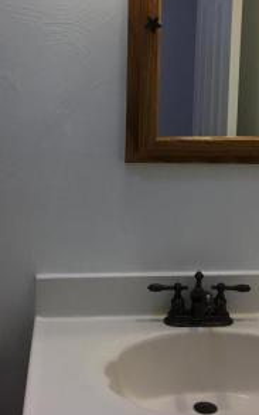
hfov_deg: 20.6
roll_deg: -0.7
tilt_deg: -9.5
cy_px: 153
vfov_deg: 32.3
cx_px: 149
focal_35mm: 63
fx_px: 712
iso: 32
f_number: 2.2
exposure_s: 1/40
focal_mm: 4.15
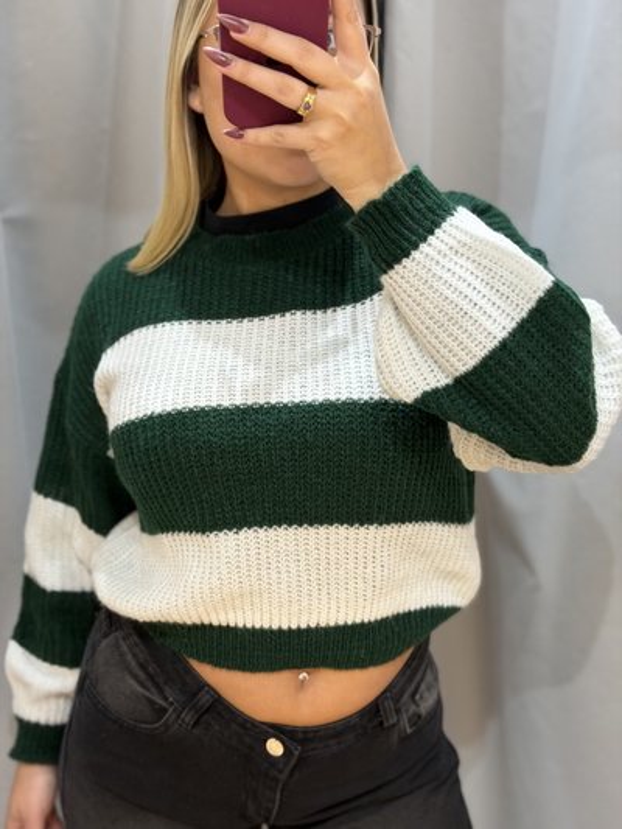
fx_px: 1150
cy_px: 414
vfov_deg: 39.6
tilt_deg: -20.7
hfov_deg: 30.3
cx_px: 311
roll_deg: -3.3
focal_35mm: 48
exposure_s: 1/50
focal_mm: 6.76
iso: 80
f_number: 1.78
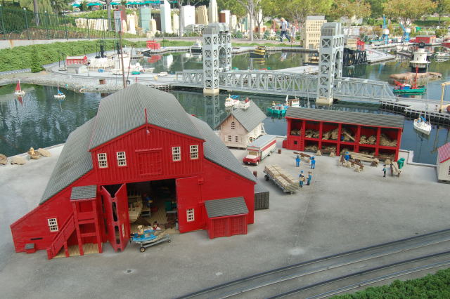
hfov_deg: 57.2
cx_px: 225
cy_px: 150
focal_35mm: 33
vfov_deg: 39.9
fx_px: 412
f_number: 5.6
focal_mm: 22
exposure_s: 1/125
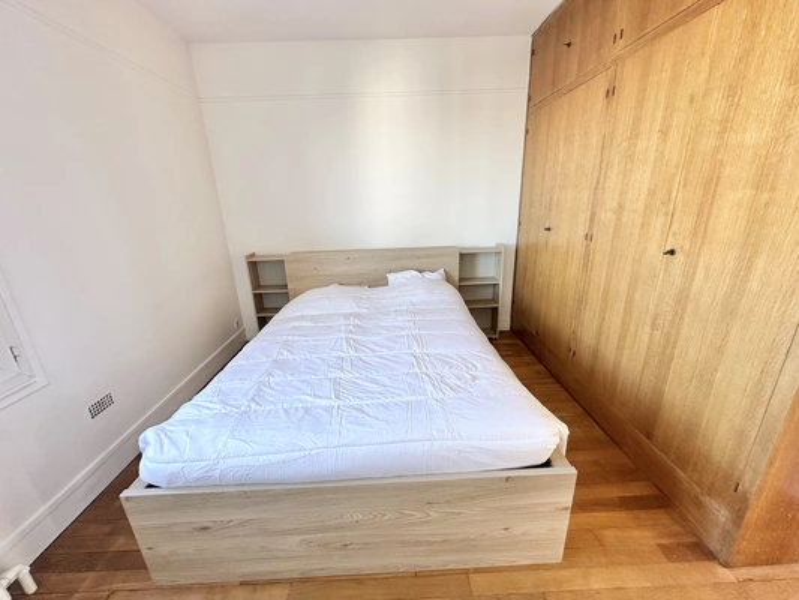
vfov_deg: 85.7
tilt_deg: -17.1
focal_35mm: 14
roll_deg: +1.8
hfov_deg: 102.1
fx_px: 323
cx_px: 400
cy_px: 300
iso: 125
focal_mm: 2.22
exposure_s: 1/99
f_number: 2.2
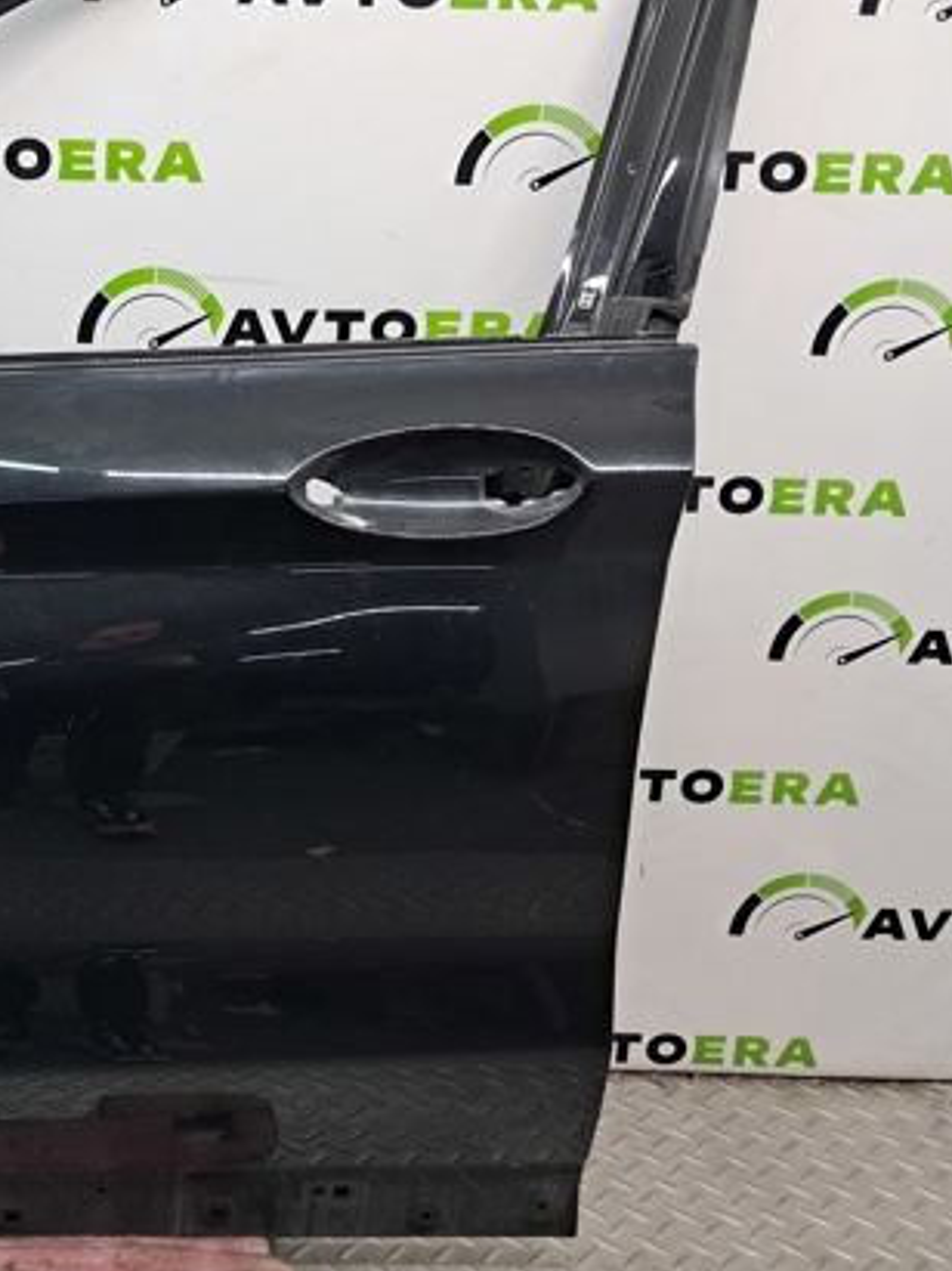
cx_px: 83
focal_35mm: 42
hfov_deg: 32.5
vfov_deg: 44.7
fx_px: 1541
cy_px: 540
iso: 100
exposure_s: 1/50
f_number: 1.8
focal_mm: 4
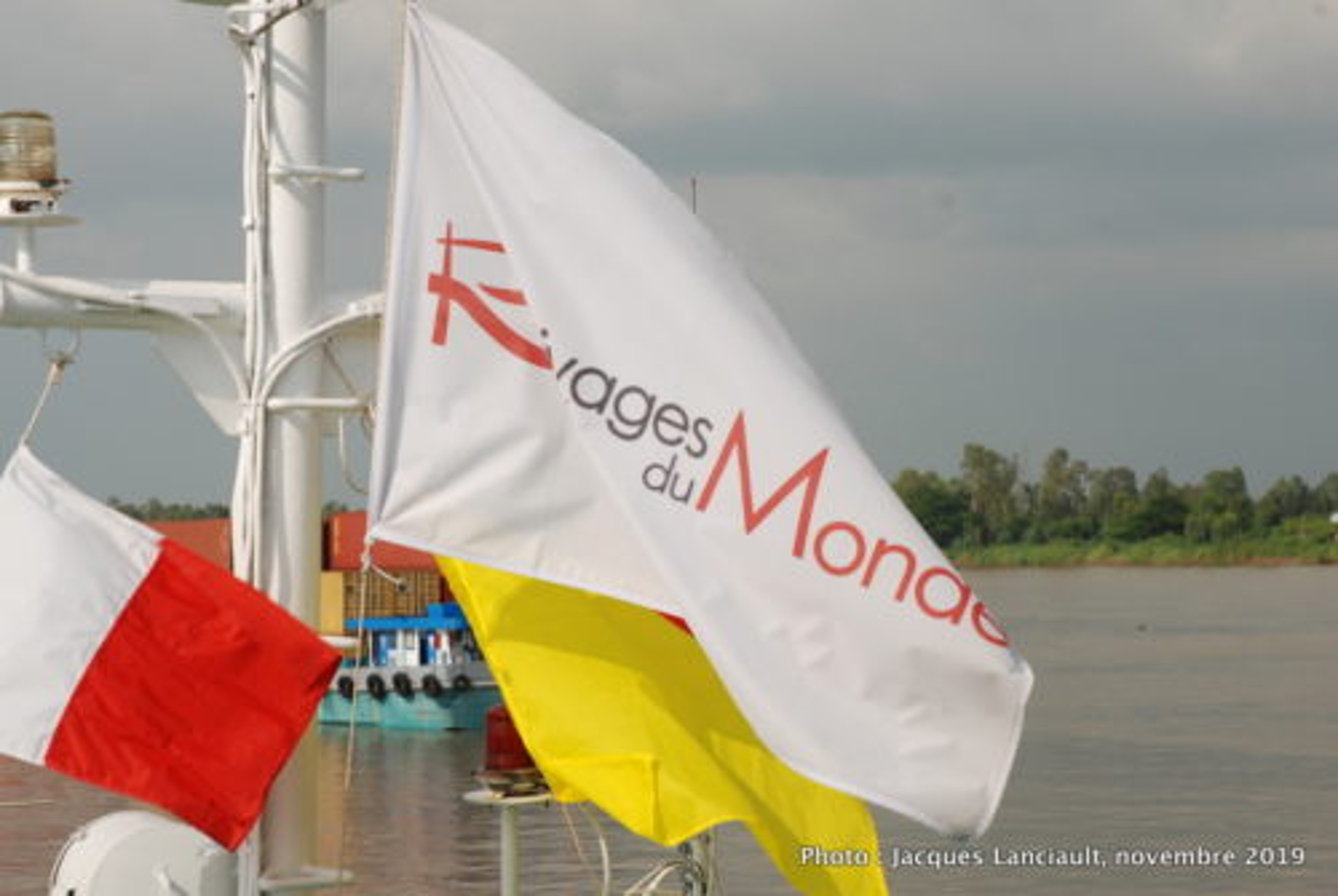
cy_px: 448
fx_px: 2903
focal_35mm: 78
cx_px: 669
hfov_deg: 26.0
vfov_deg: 17.6
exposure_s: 1/200
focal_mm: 52
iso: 100
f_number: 13
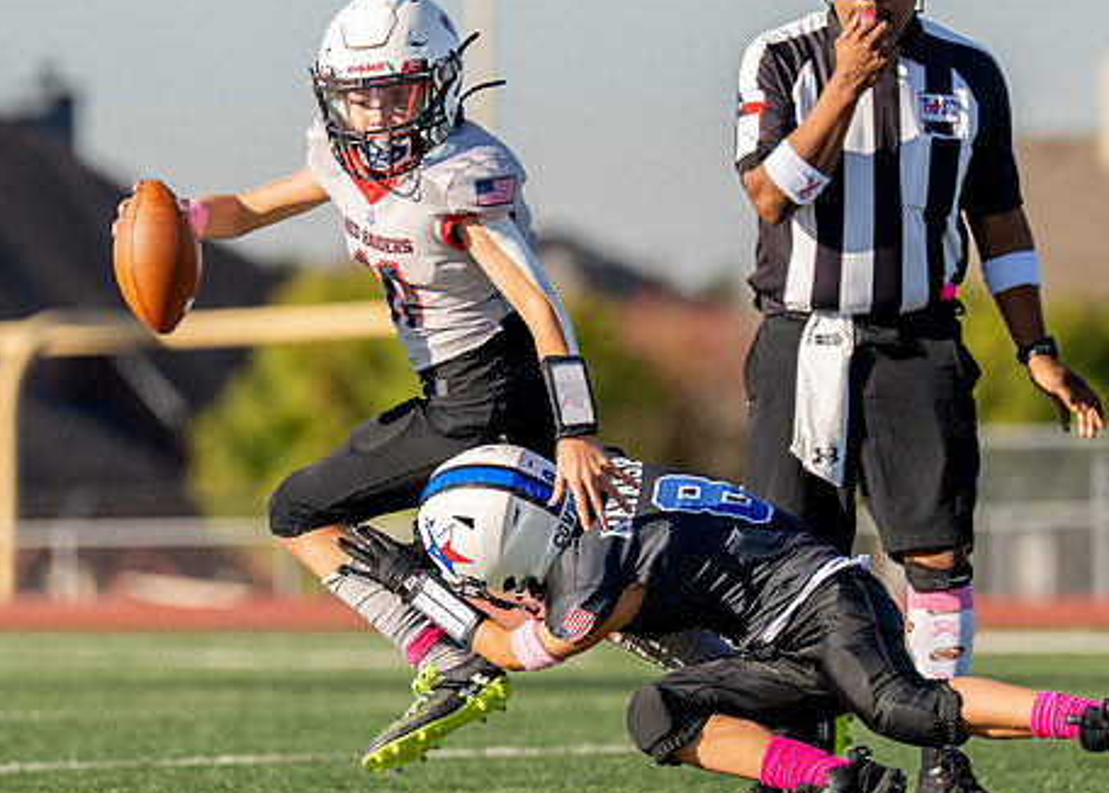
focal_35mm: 485
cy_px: 363
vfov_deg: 3.0
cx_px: 458
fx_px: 15280
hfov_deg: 4.2
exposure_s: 1/5000
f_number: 2.8
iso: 250
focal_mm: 200
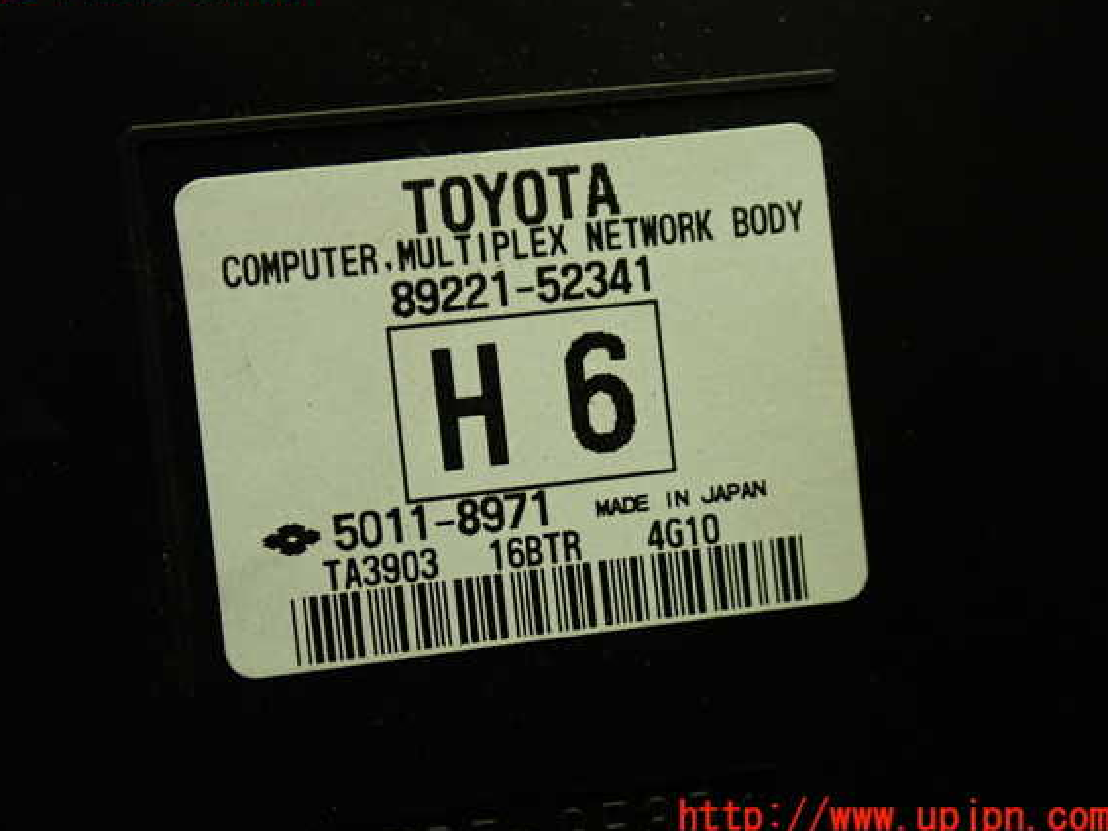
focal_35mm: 50
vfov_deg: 29.1
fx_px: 1600
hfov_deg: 38.2
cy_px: 401
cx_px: 532
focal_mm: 8.4
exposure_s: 1/50
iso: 250
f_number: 3.1
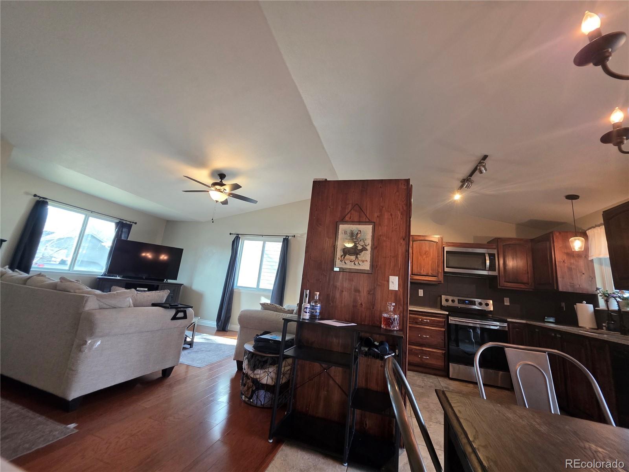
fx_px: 236
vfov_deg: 89.9
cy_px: 236
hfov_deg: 106.2
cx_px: 314
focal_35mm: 13
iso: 250
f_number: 1.9
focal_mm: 2.2
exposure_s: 1/120
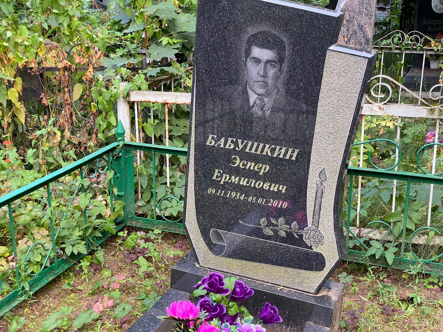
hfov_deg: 36.8
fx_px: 665
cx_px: 222
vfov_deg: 28.0
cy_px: 166
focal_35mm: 52
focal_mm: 6
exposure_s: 1/114
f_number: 2
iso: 160
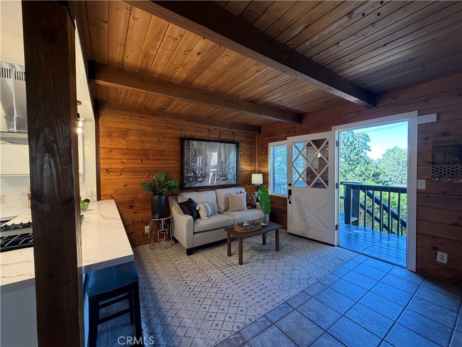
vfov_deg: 85.7
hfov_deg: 102.1
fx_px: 187
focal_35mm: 14
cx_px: 231
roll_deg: +1.1
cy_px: 174
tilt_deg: -2.2
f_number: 2.2
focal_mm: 2.22
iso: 250
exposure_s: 1/120
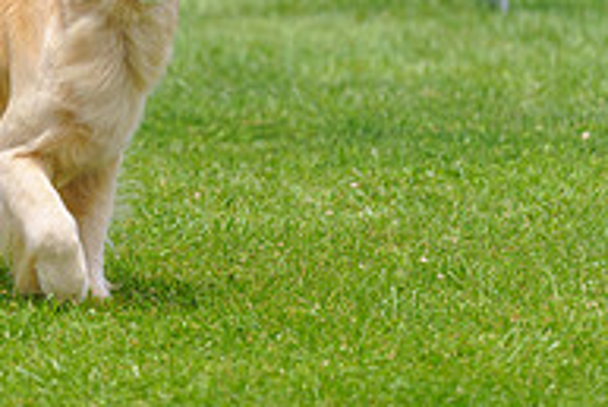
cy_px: -131
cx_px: -104
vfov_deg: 3.2
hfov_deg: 4.8
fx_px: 7301
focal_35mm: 432
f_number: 3.5
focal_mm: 144
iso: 100
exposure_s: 1/1250
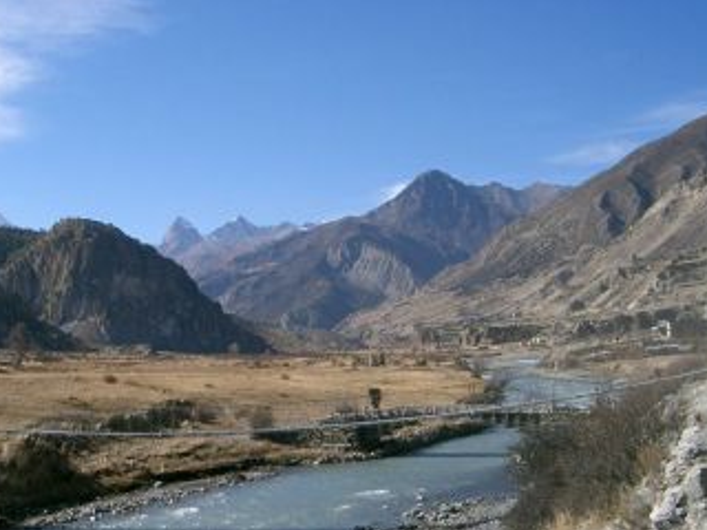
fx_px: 1062
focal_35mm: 52
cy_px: 331
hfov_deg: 36.5
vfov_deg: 27.9
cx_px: 249
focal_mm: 8
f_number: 4.8
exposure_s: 1/800
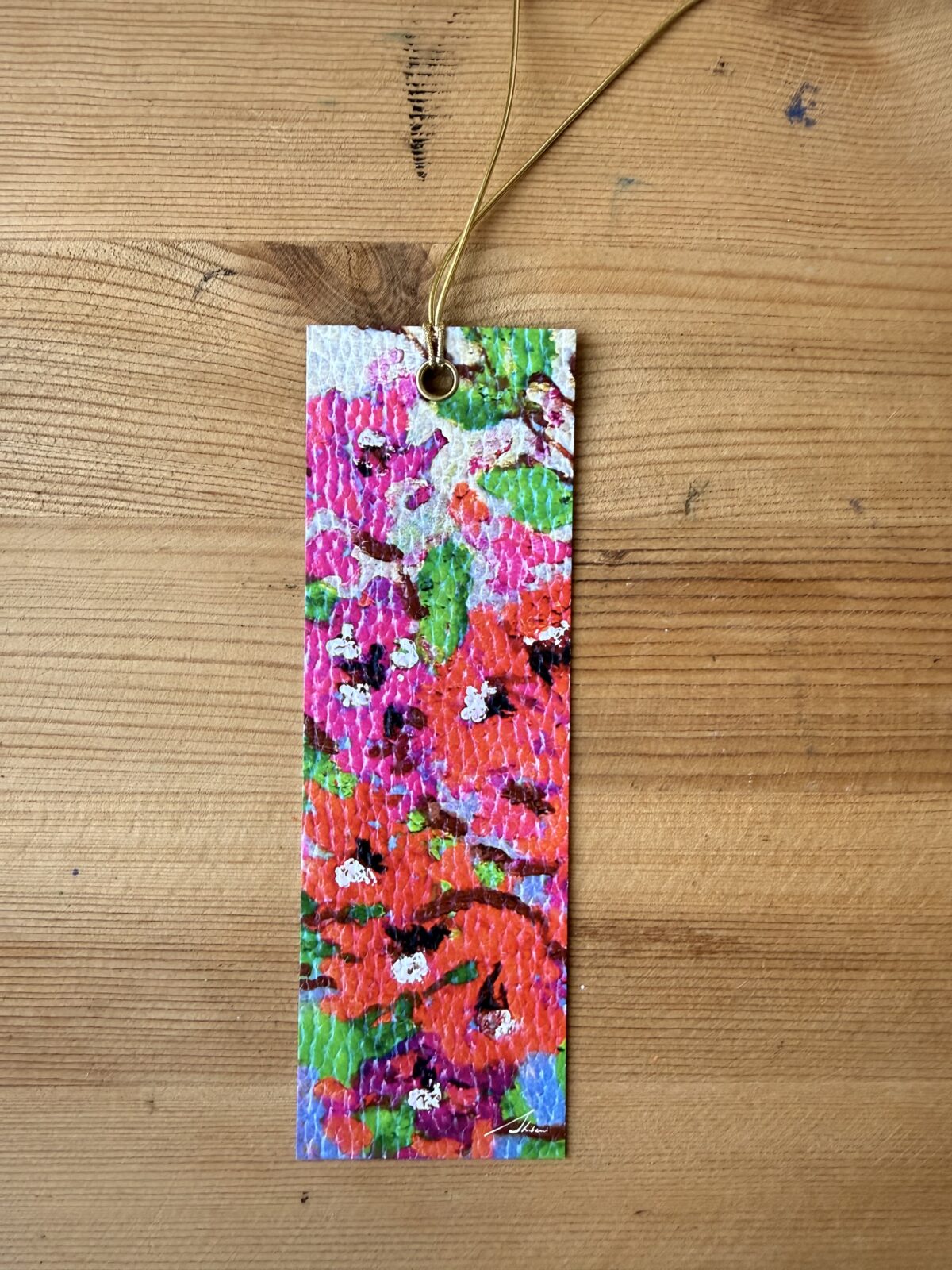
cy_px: 635
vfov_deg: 71.6
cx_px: 476
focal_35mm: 24
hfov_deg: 56.8
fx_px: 880
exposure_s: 1/99
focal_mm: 2.22
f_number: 2.2
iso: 200
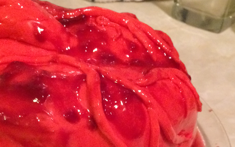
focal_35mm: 75
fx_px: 480
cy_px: 160
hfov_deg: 26.9
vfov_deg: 16.9
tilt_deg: -45.7
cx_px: 43
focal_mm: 4.15
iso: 320
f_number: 2.2
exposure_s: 1/15
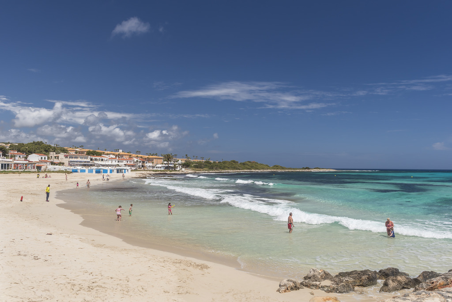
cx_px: 226
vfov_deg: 45.0
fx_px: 364
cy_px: 151
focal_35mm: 29
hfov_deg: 63.6
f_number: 8
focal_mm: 29
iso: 200
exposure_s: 1/400
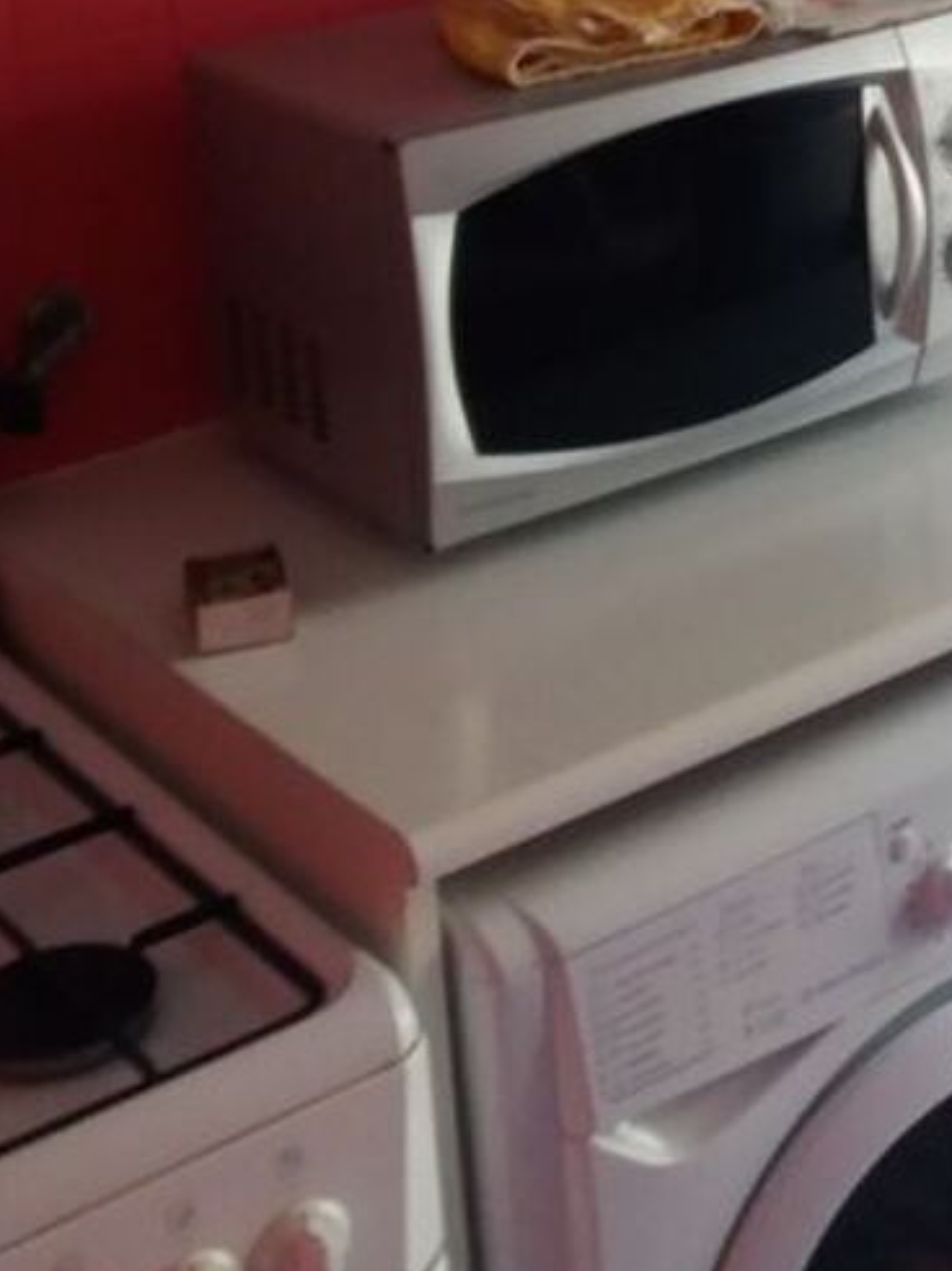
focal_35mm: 76
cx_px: 1019
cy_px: -162
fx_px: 2788
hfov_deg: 18.7
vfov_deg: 23.9
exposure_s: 1/25
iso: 160
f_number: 1.9
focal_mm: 3.7
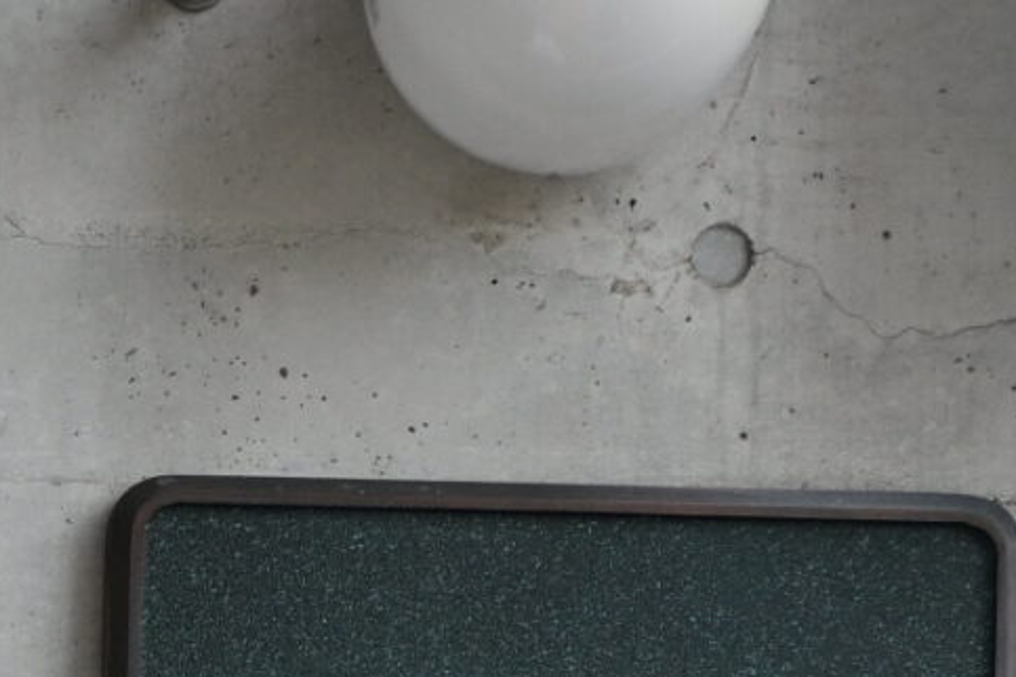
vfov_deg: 8.0
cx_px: -326
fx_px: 4487
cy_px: 1643
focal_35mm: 159
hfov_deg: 12.5
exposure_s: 1/250
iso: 400
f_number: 4
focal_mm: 20
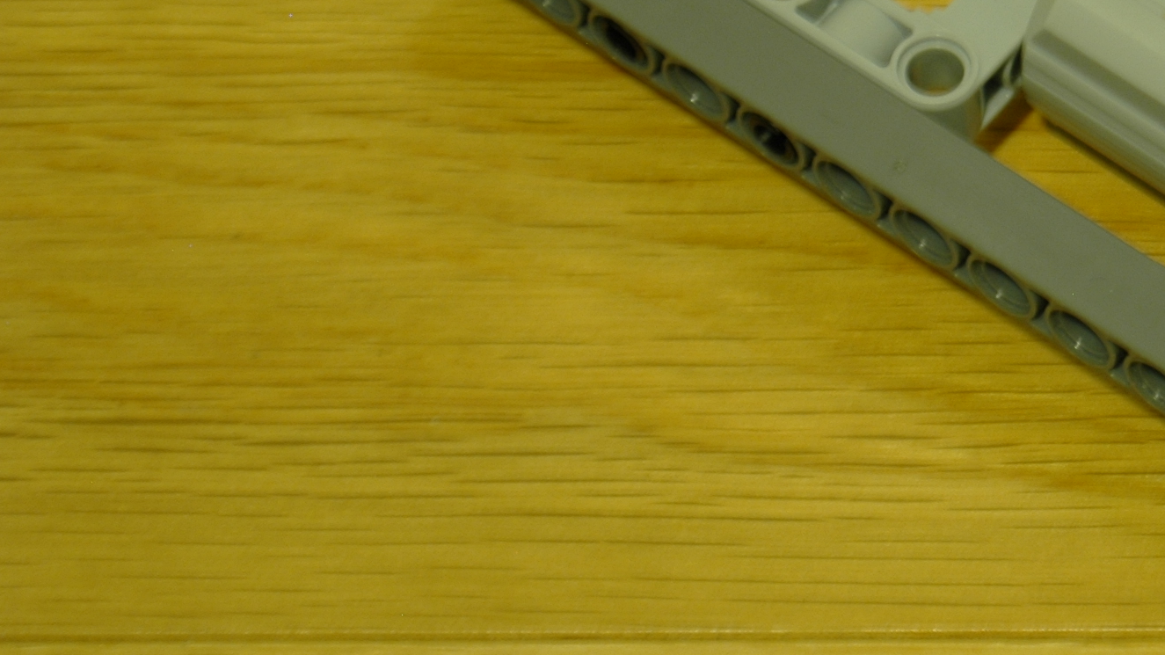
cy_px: 139
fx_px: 5066
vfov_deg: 7.4
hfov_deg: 12.9
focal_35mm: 164
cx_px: 1316
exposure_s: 1/2
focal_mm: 46
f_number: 5.6
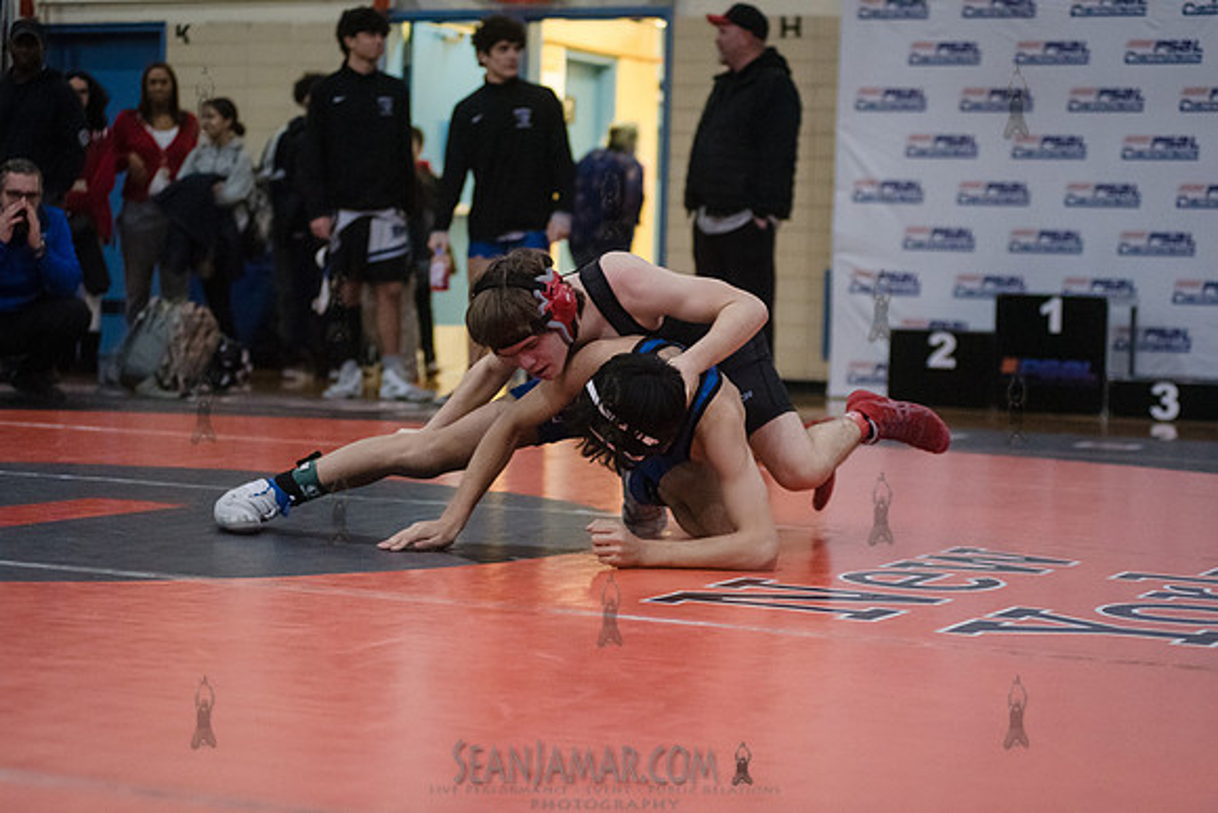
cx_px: 609
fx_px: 2707
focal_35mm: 80
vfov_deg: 17.1
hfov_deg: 25.4
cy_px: 406
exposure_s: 1/400
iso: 8000
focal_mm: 80
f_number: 3.2
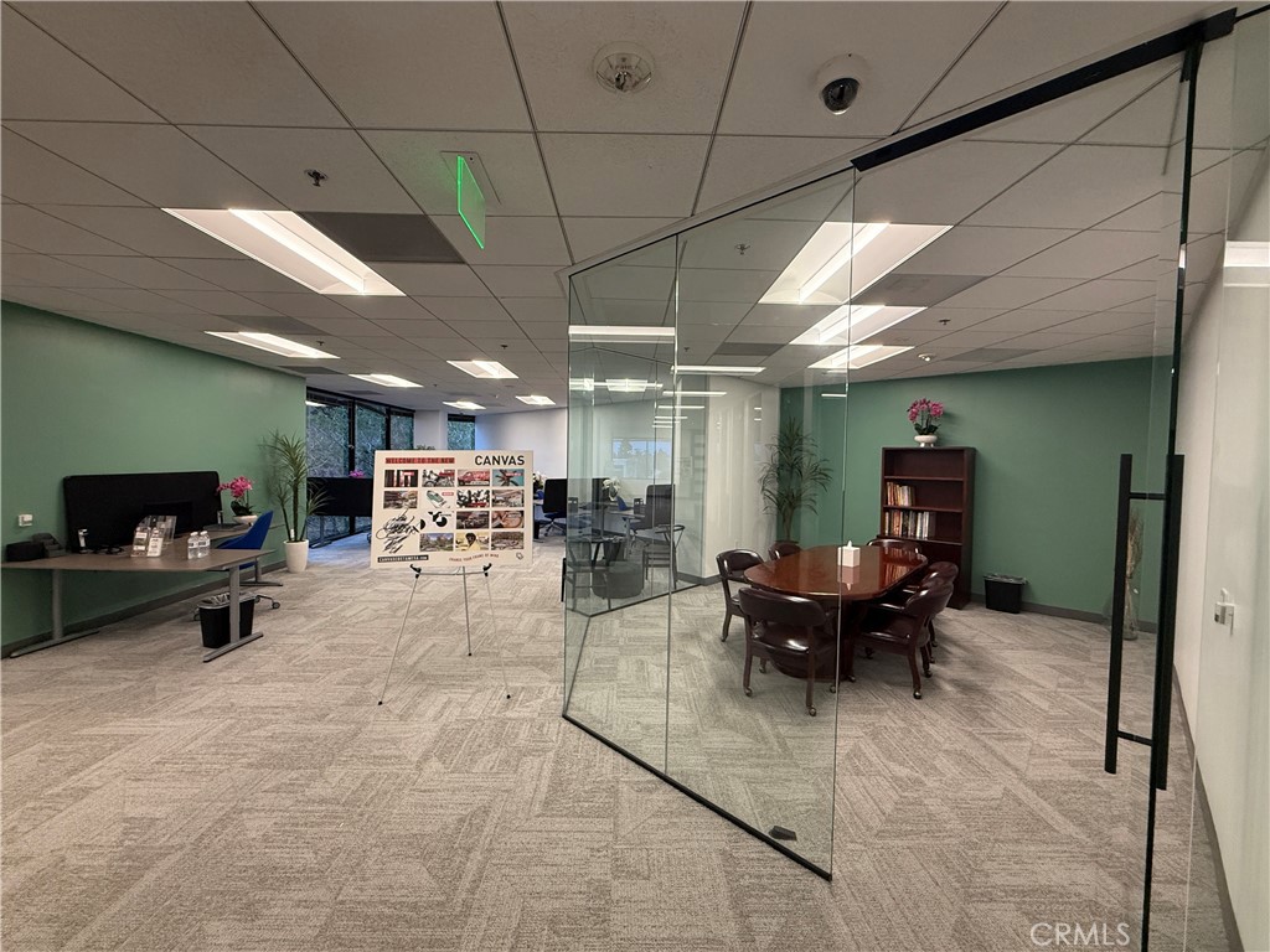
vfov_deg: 85.7
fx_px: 514
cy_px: 476
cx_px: 635
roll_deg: -0.9
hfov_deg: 102.1
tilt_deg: -1.7
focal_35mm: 14
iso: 320
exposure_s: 1/120
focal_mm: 2.22
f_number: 2.2
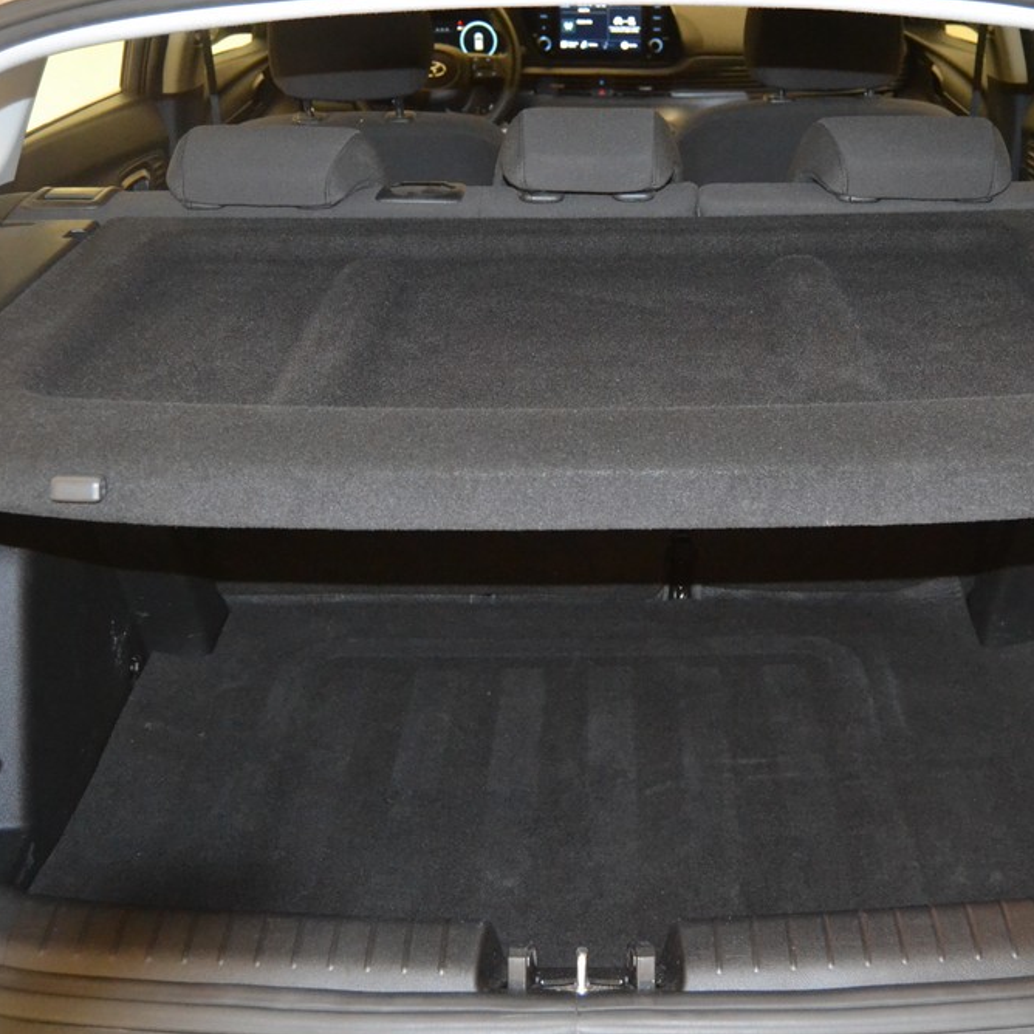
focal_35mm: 43
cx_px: 590
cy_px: 522
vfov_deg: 39.2
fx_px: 1453
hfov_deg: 39.1
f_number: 3.5
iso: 3200
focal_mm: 22
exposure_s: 1/60
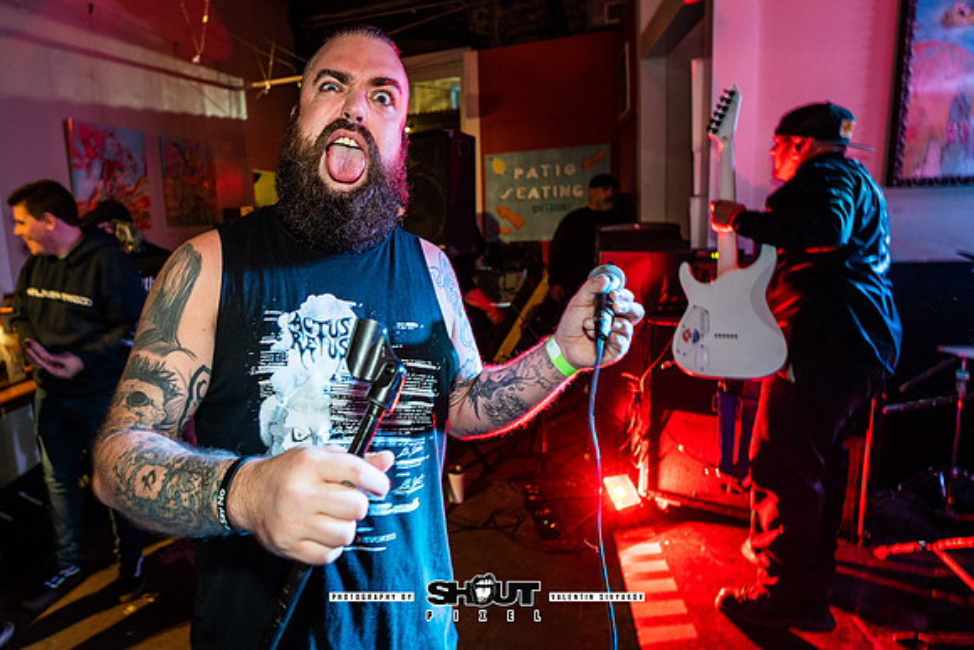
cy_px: 284
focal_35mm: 19
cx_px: 349
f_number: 2.8
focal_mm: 14
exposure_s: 1/10
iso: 320
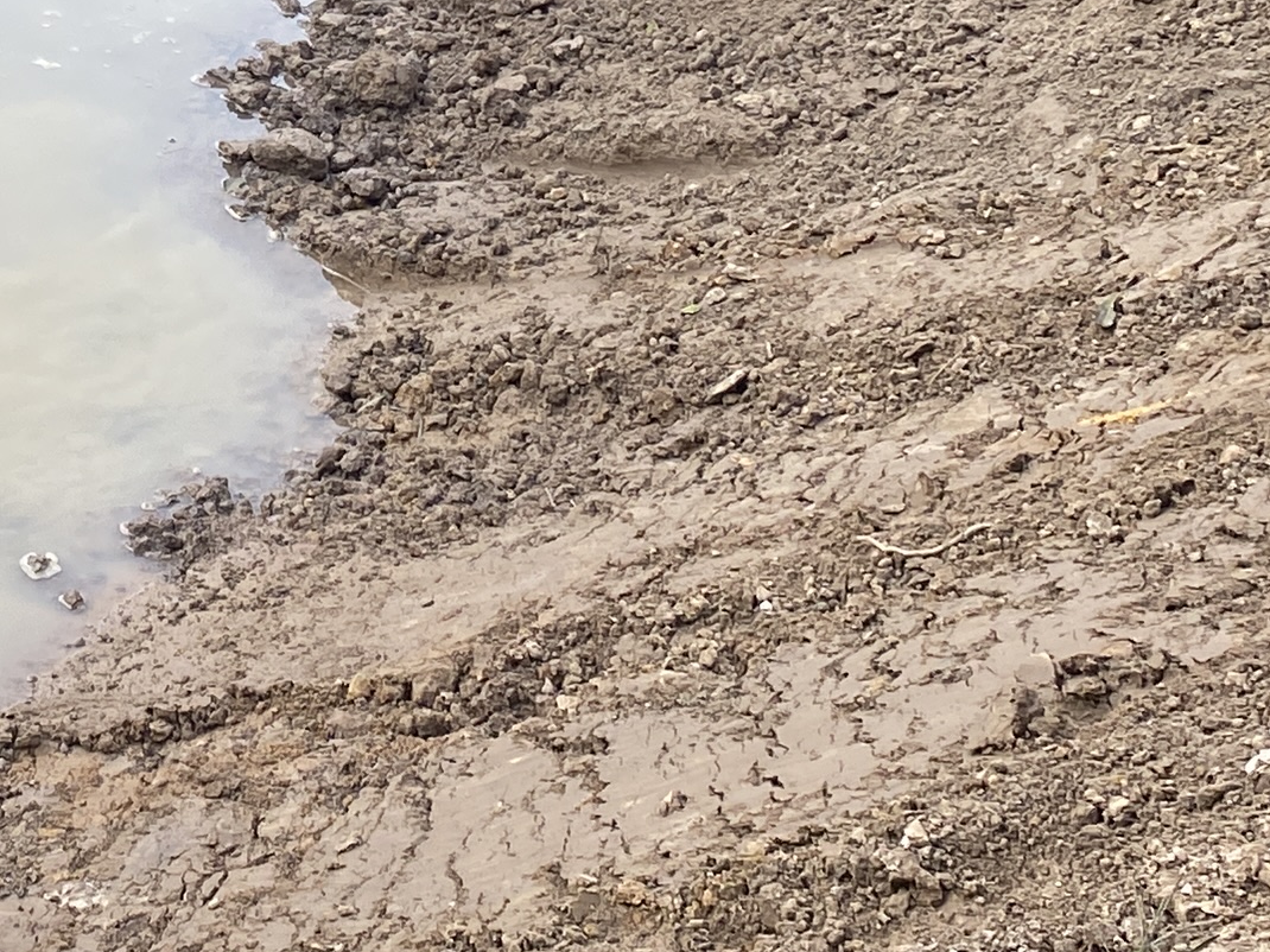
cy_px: -642
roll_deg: -3.8
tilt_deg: -15.3
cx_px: -38
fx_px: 3595
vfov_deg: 13.8
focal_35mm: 98
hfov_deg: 19.4
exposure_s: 1/508
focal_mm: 4.25
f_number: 1.8
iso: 32
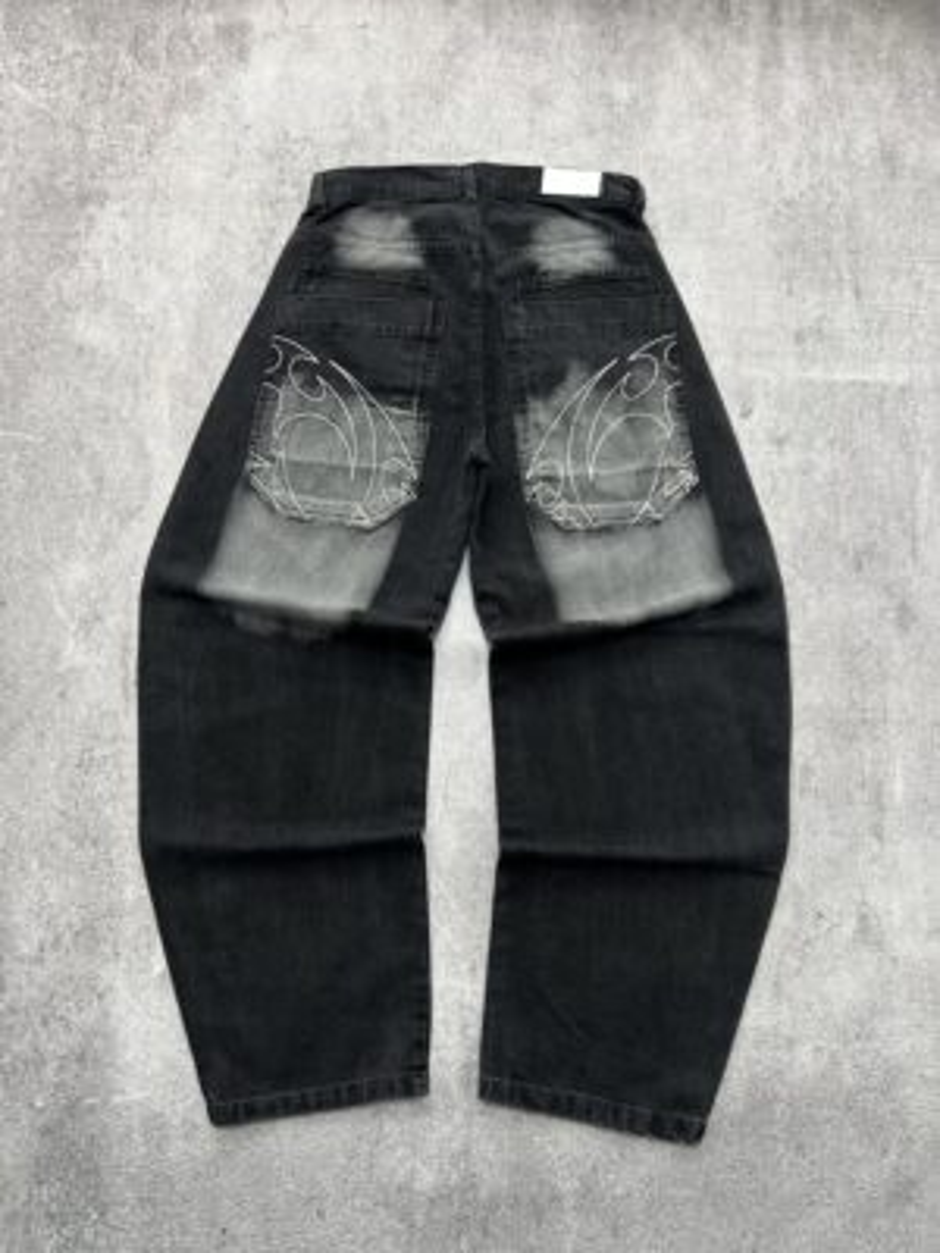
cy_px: 626
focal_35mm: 26
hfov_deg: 53.1
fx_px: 941
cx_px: 470
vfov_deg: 67.3
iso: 100
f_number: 1.5
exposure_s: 1/121
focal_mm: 5.7
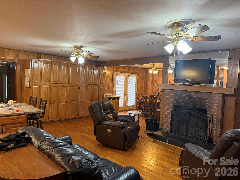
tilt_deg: -3.7
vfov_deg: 56.8
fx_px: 166
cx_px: 120
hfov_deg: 71.6
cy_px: 90
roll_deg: -1.8
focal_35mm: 24
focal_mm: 6.76
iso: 320
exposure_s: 1/60
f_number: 1.78
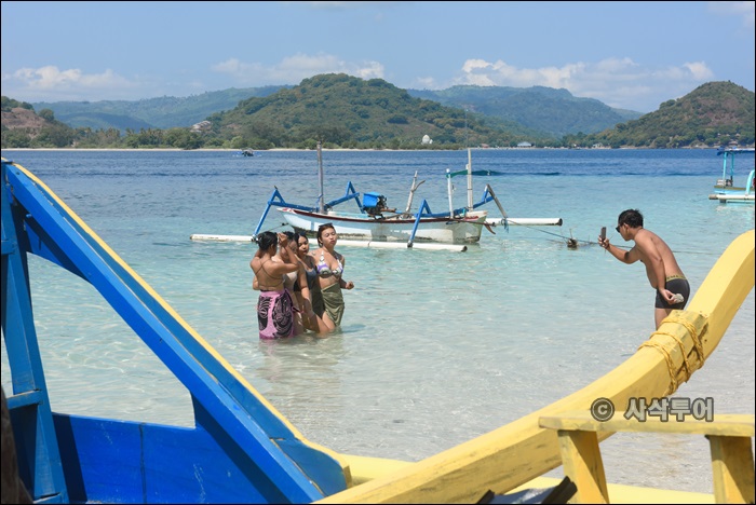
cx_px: 378
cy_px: 252
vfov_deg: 19.5
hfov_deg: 28.8
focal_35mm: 70
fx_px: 1471
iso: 500
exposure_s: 1/640
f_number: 14
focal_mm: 70
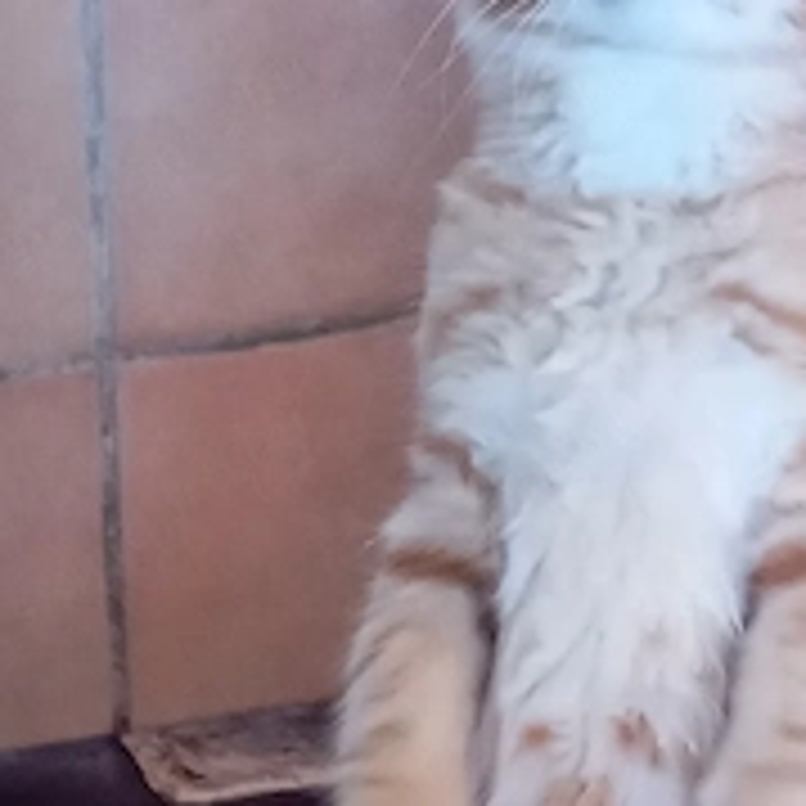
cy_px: 567
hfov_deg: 30.6
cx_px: 599
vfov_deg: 30.7
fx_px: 1449
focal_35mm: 55
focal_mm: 4.22
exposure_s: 1/33.3
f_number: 1.8
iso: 729
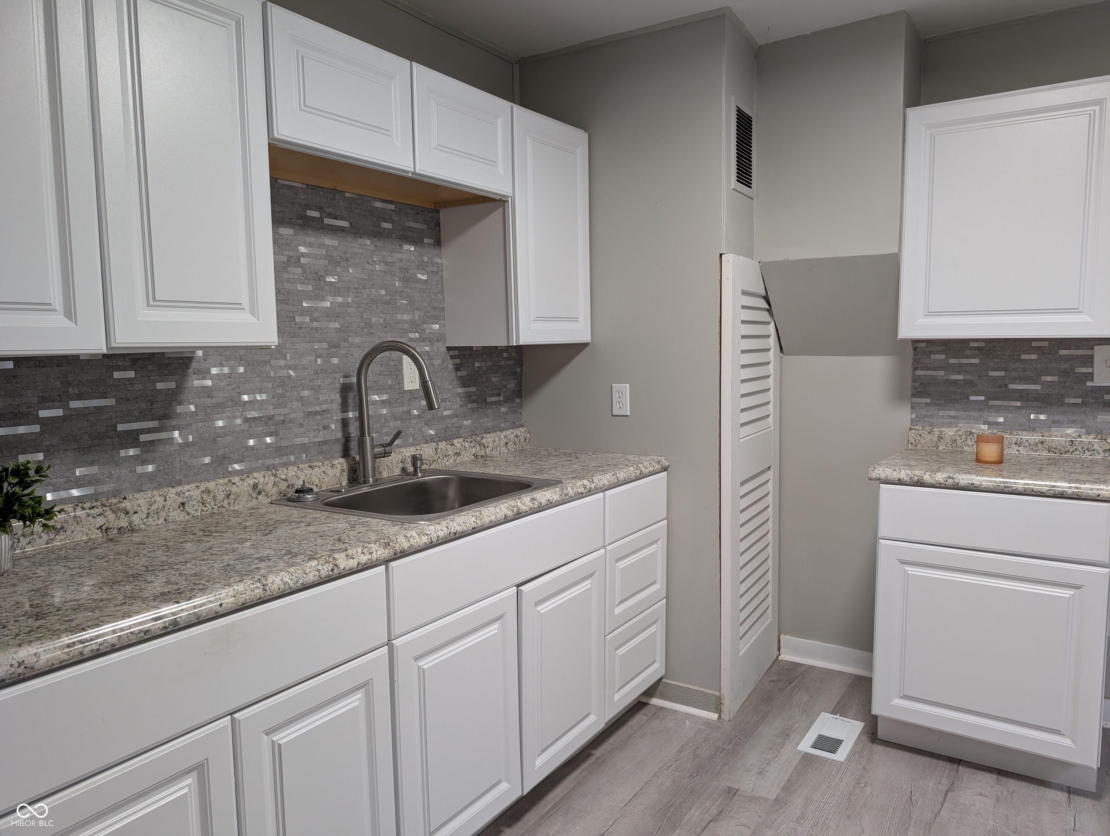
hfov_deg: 71.5
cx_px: 555
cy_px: 418
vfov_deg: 56.9
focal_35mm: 24
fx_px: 771
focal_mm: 6.9
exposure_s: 1/40
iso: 146
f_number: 1.68
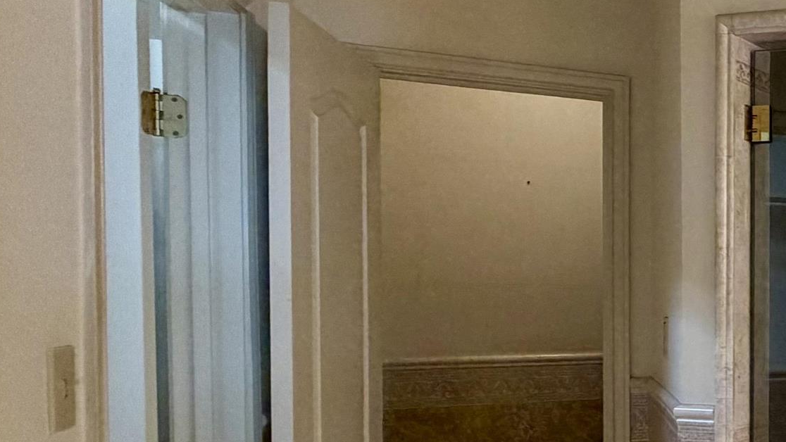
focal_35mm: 42
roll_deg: +0.0
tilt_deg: -1.4
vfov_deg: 28.1
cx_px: 1040
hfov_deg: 33.7
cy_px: 312
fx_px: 875
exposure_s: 1/60
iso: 250
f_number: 2.2
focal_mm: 2.22
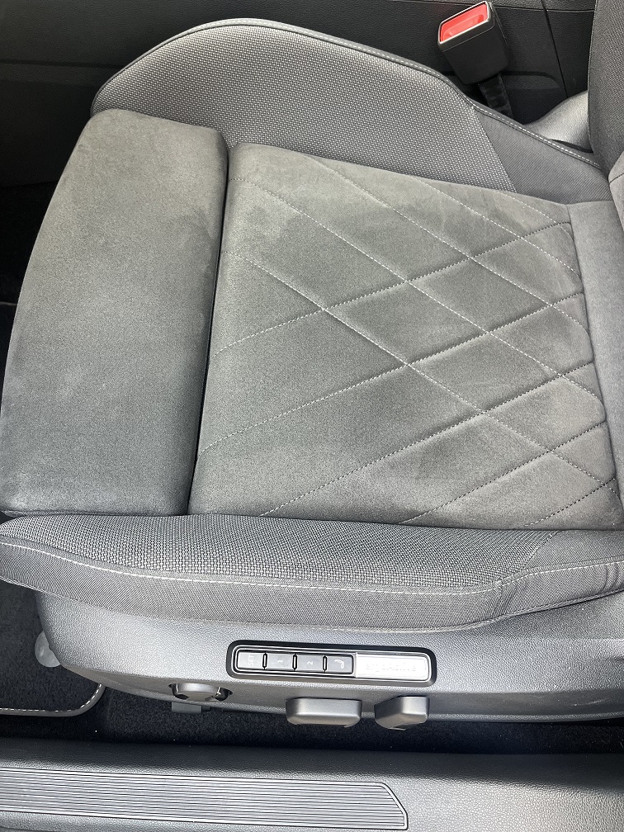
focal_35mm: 26
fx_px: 625
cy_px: 416
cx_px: 312
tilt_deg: -64.9
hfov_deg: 53.1
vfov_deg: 67.3
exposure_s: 1/116
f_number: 1.6
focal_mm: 5.1
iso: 125
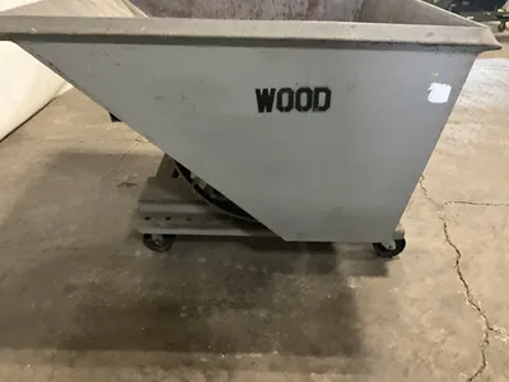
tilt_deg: -31.4
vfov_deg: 48.2
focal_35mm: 29
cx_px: 254
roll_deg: -0.2
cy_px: 191
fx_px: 426
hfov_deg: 61.7
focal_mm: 3
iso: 400
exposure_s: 1/30
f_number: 1.8
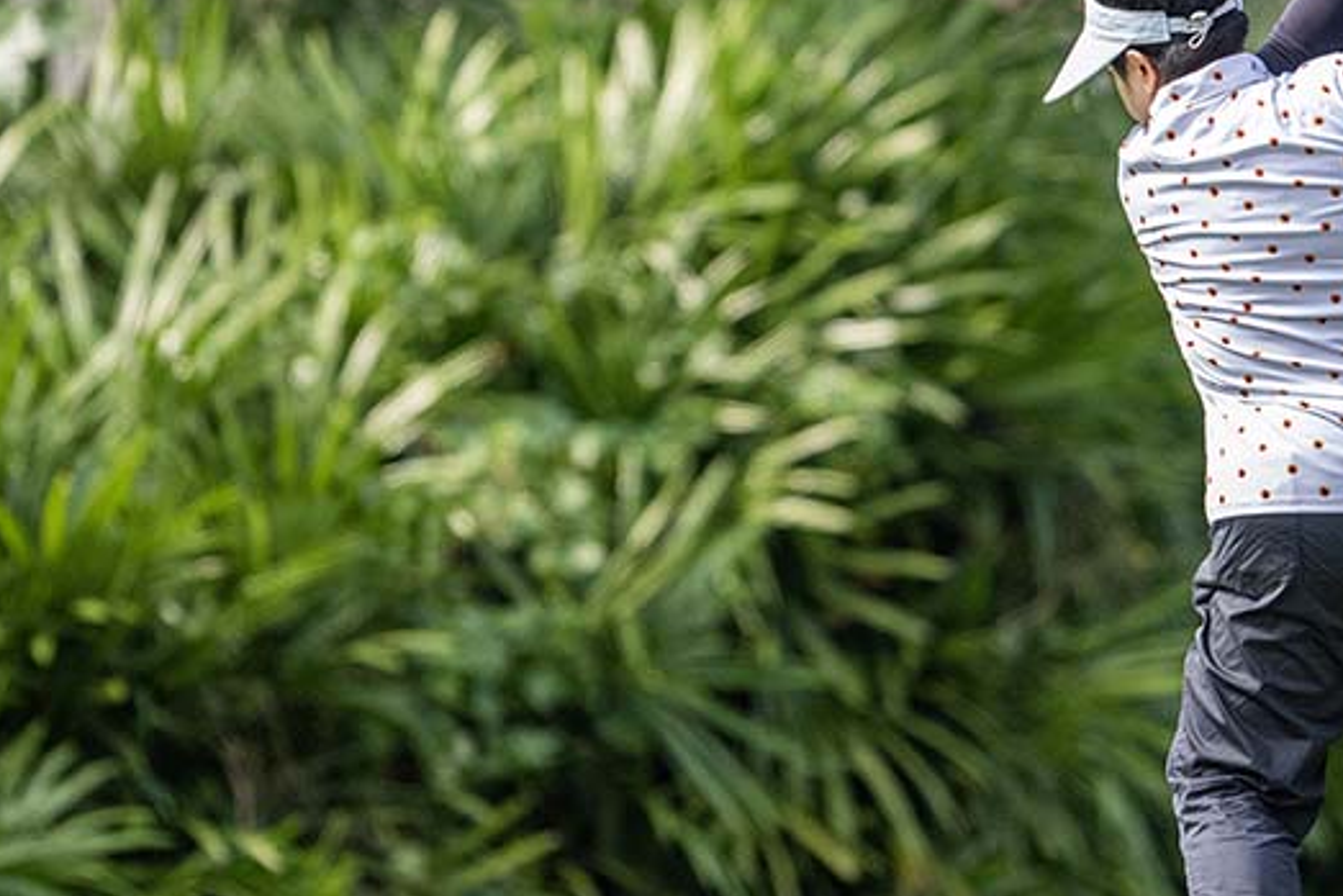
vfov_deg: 1.9
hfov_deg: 2.8
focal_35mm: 734
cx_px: 627
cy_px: 424
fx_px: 27388
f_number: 2.8
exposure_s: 1/4000
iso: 900
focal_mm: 400
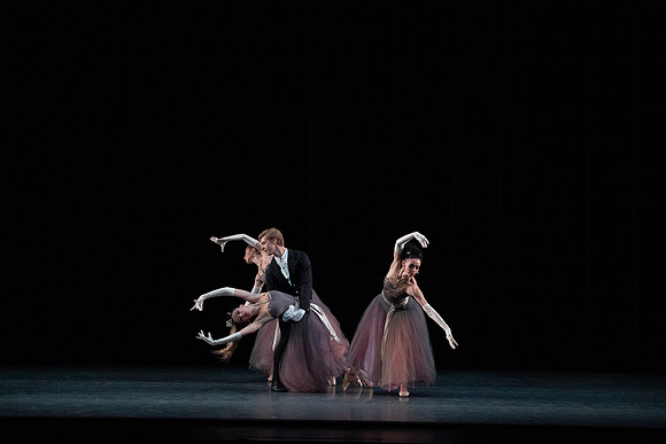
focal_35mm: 134
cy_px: 222
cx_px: 333
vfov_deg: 10.2
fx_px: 2479
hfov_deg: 15.3
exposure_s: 1/400
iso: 16000
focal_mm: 134
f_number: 5.6
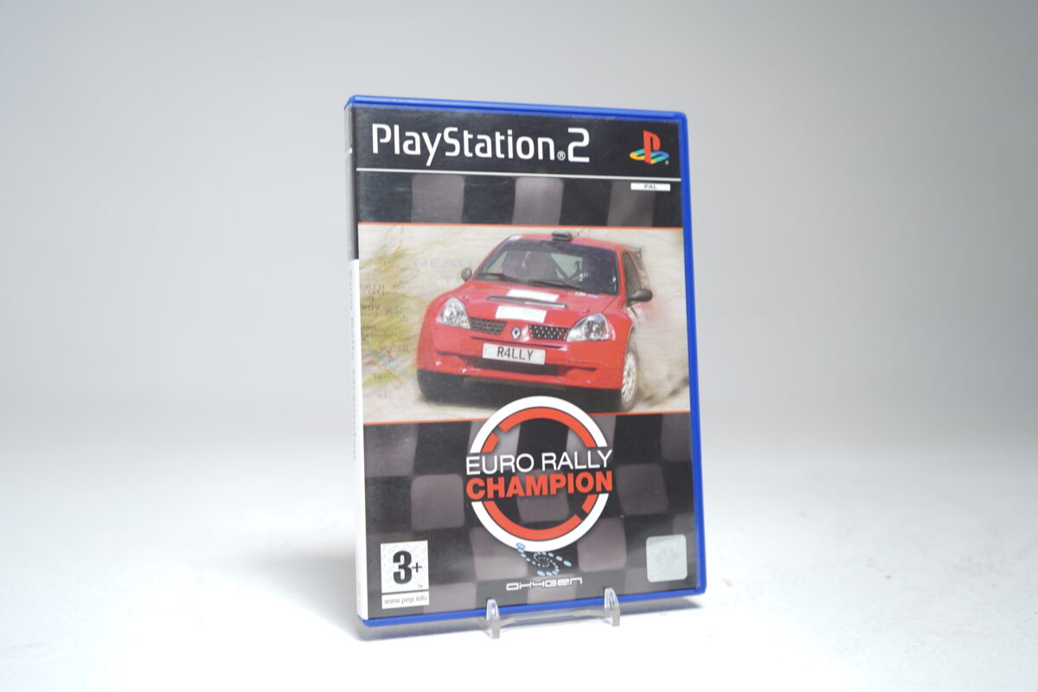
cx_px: 519
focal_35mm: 36
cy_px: 346
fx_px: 1038
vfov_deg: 36.9
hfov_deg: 53.1
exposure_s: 1/2.5
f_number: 5
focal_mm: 36
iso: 64
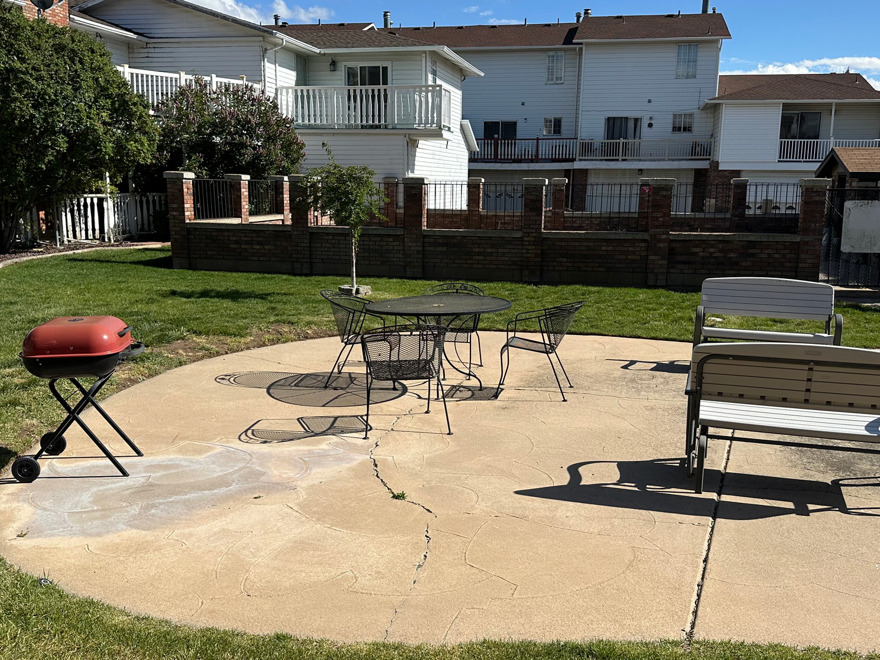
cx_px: 452
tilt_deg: -10.6
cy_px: 343
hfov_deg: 55.3
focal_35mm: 33
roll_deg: -0.9
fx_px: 839
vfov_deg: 42.9
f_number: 1.78
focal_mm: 6.86
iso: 80
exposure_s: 1/5525
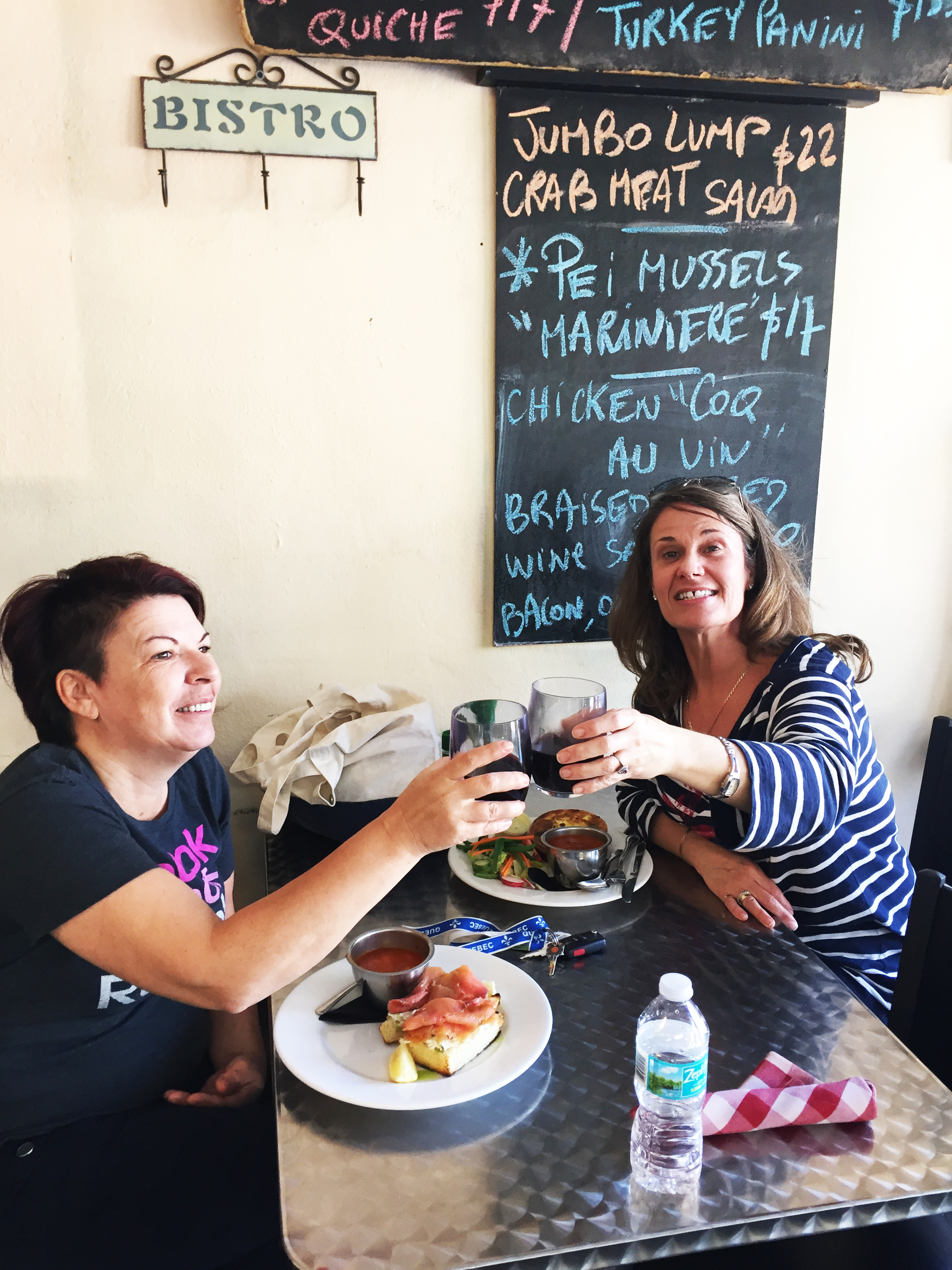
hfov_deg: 48.2
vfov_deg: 61.7
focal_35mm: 29
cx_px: 476
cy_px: 635
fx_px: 1063
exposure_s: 1/30
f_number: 2.2
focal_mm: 4.15
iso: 64
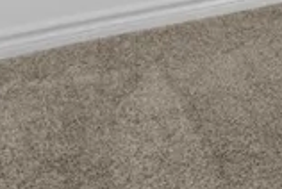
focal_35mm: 110
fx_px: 863
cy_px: -368
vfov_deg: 9.7
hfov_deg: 15.3
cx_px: 544
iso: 400
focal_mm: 17
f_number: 8
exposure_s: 1/15
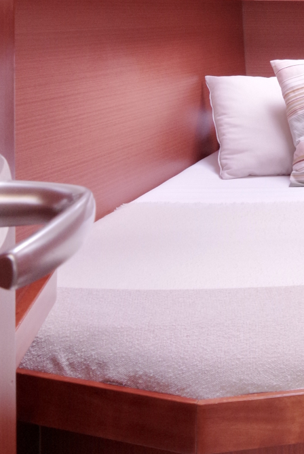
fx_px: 619
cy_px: 148
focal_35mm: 49
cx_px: 421
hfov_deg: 23.5
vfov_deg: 39.8
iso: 1600
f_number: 14
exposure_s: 1/6
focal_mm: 15
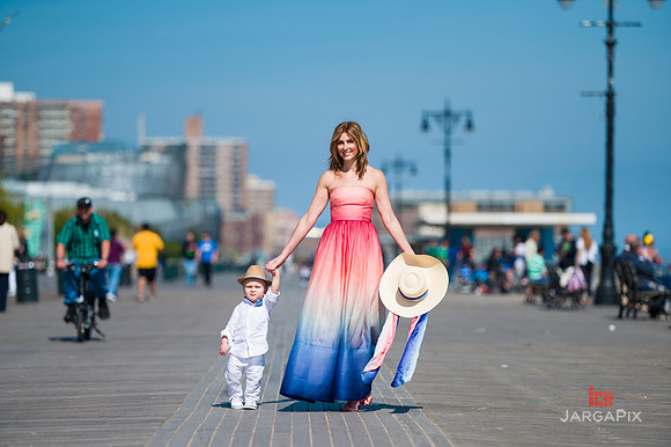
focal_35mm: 190
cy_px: 224
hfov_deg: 10.8
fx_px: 3539
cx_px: 336
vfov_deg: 7.2
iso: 200
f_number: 3.2
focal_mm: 190
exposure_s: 1/6400
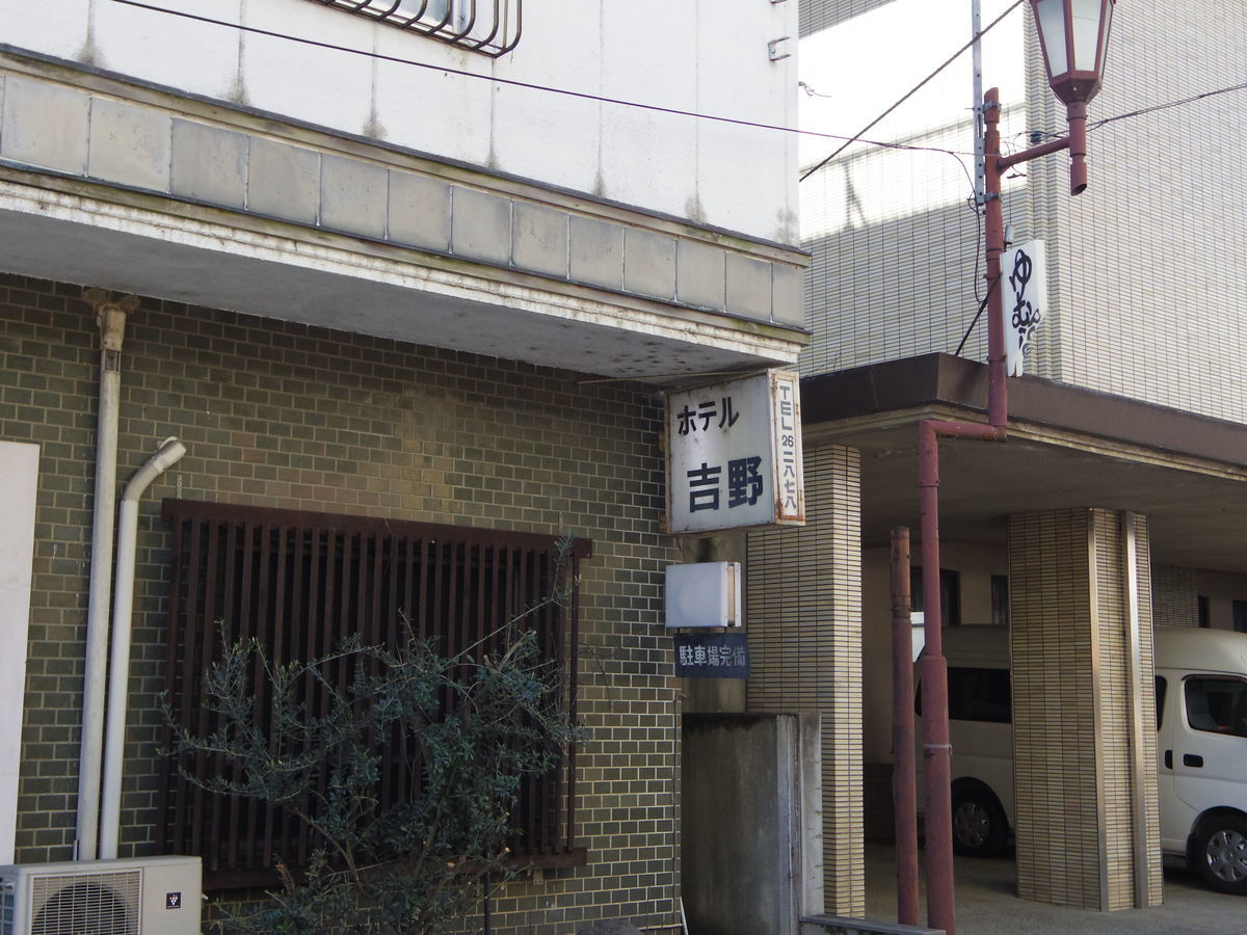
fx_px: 1693
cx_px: 624
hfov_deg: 40.4
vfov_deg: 30.9
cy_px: 468
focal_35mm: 47
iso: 250
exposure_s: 1/500
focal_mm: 8.5
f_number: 3.2
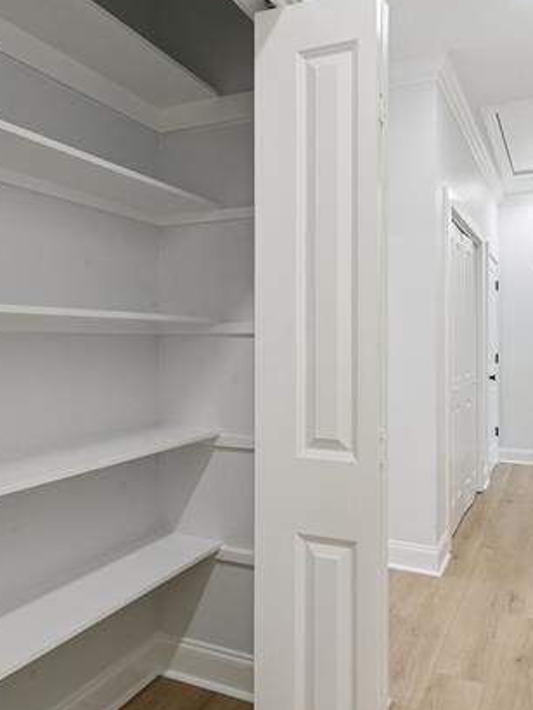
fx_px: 492
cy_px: 352
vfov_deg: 71.6
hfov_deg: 55.1
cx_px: 376
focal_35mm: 24
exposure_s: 1/8
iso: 400
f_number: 11
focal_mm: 16
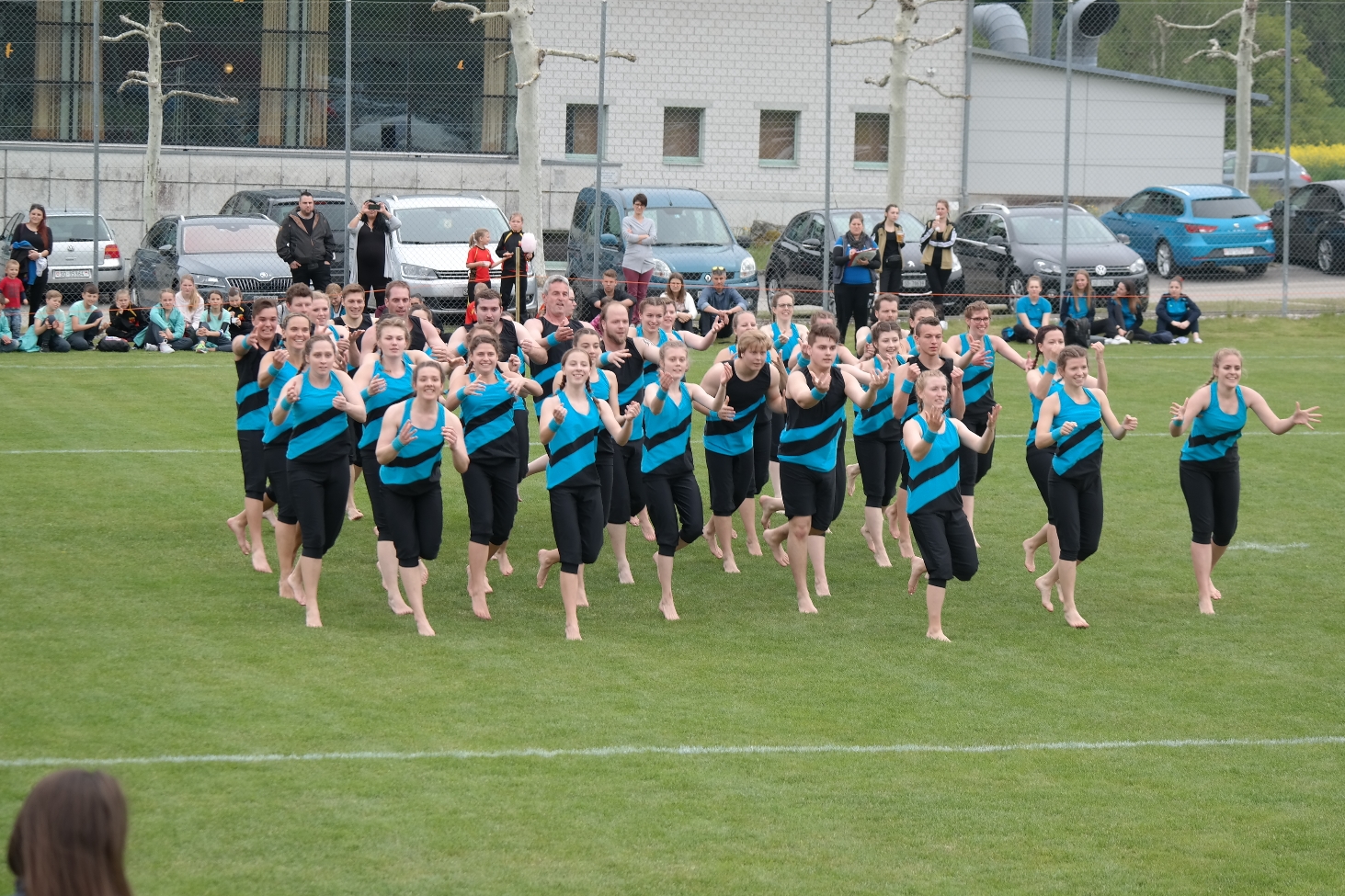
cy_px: 416
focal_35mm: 117
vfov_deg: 11.7
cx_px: 721
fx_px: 4370
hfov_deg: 17.5
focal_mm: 70
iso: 100
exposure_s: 1/250
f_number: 4.5
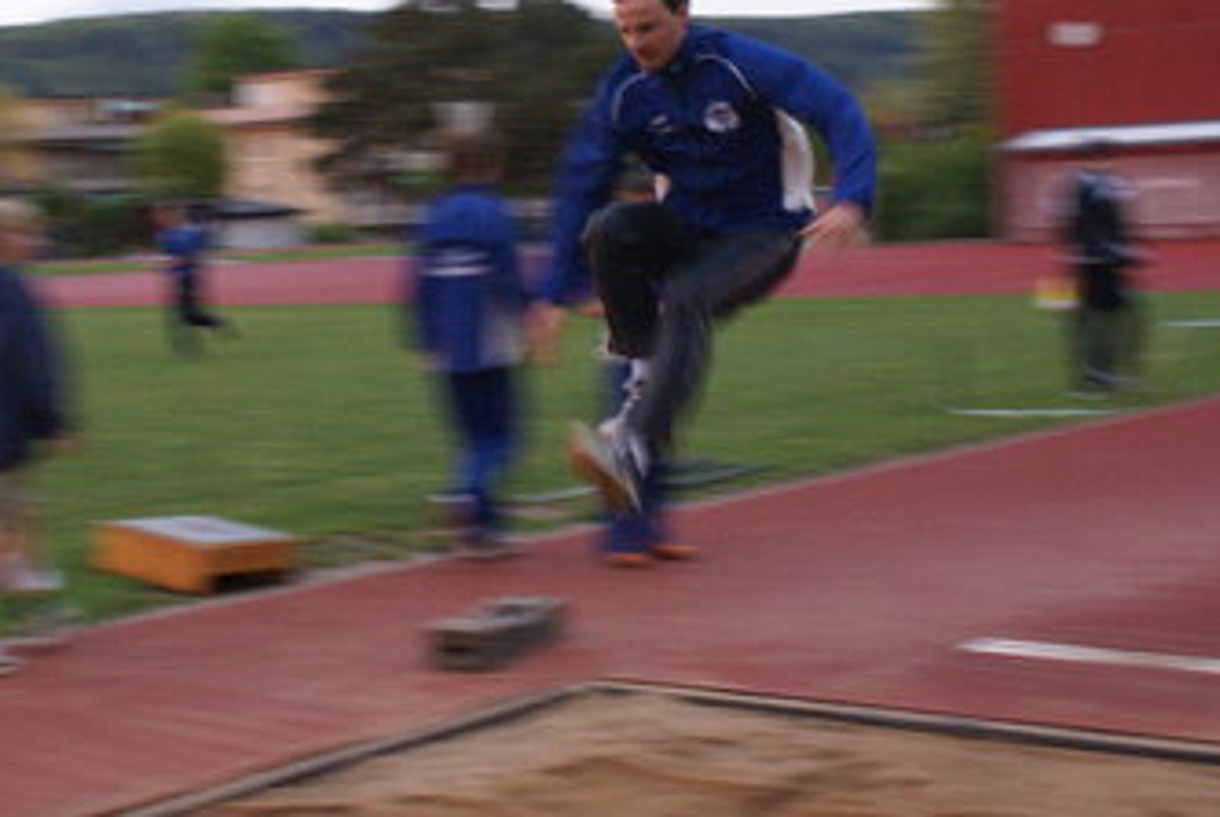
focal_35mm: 73
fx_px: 2477
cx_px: 311
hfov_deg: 27.3
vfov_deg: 18.7
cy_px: 284
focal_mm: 30
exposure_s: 1/40
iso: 800
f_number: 5
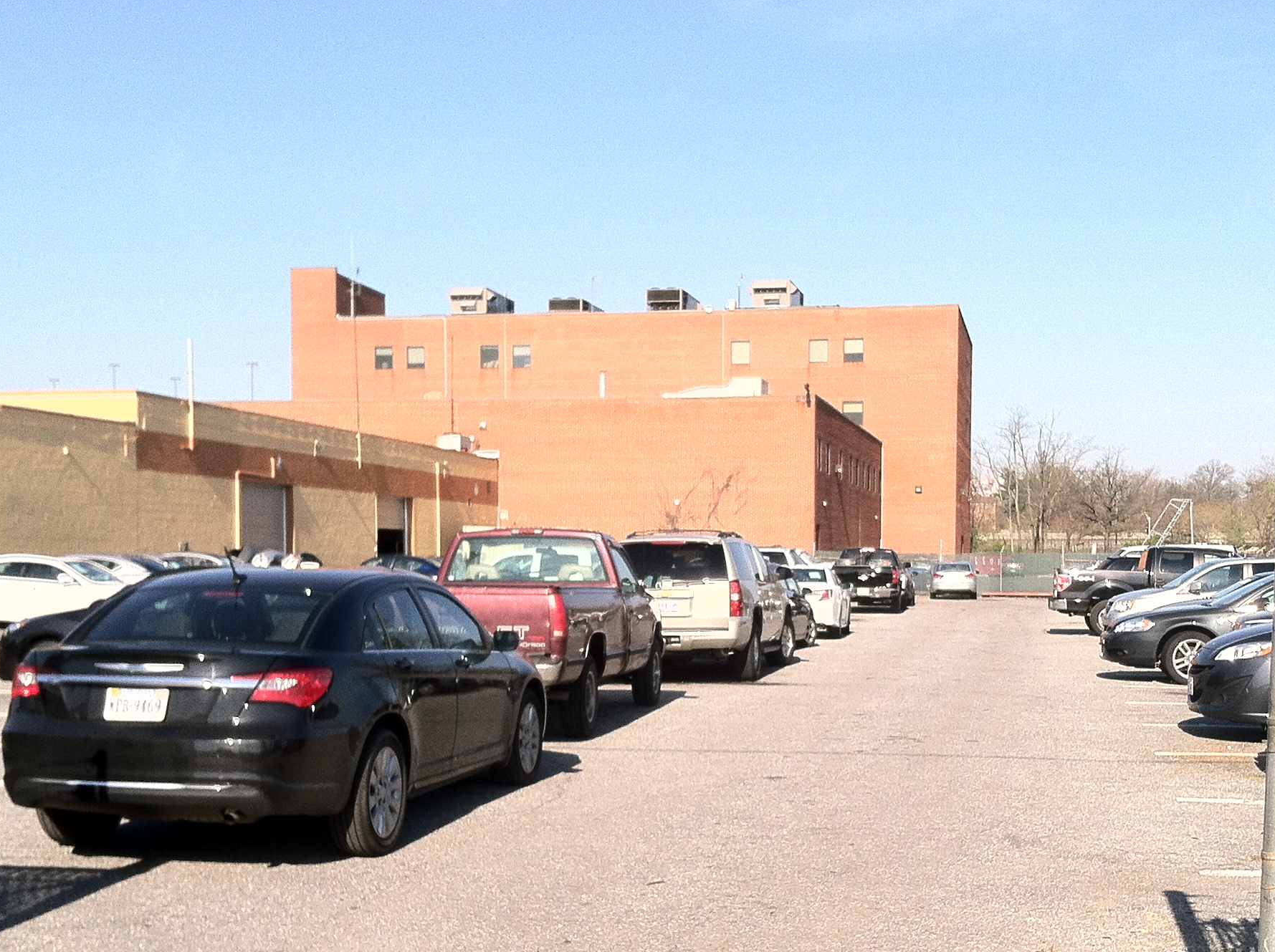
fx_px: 1876
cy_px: 625
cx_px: 694
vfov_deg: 28.3
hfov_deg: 37.5
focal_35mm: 51
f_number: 2.8
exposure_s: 1/1364
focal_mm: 3.85
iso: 80
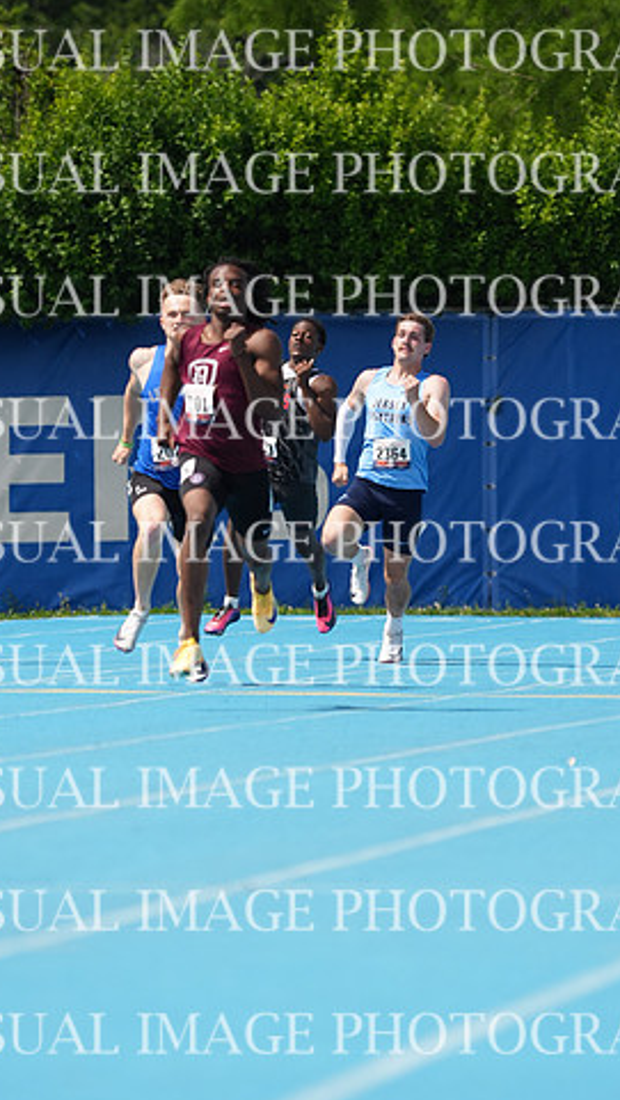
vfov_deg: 5.3
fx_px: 11939
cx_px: 317
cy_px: 480
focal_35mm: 409
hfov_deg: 3.0
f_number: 6.3
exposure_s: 1/2000
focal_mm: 324
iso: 500
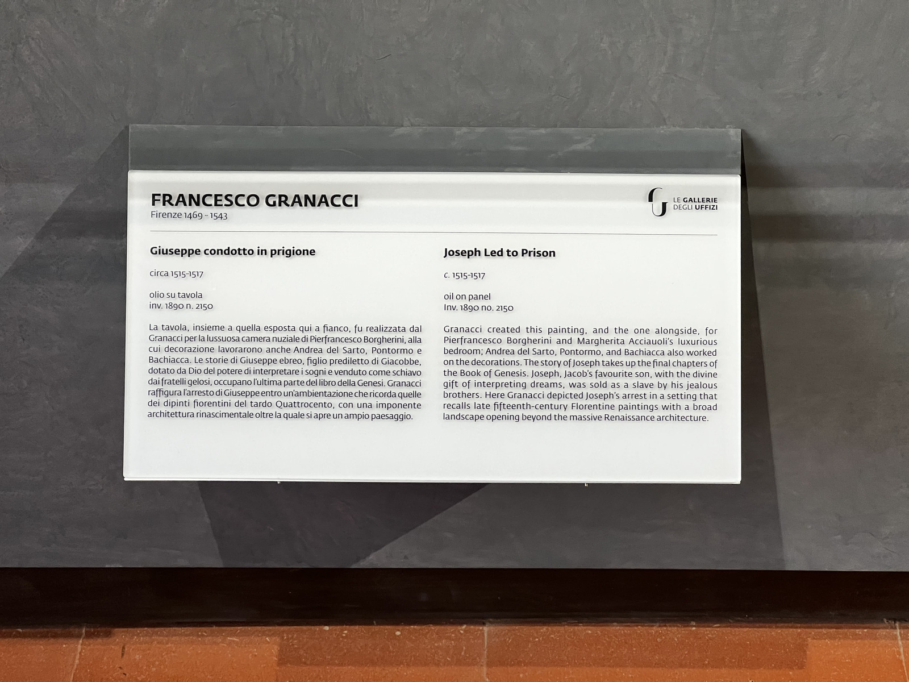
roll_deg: +0.5
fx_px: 2022
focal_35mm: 77
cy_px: 341
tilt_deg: -37.3
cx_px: 454
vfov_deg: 19.1
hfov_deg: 25.3
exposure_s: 1/49
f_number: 2.8
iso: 320
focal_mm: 9
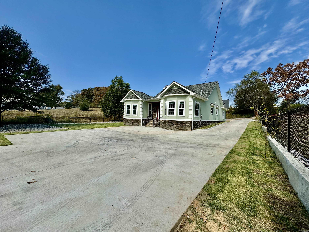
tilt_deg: +0.0
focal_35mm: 14
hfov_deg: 102.1
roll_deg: -2.5
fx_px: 125
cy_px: 116
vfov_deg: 85.7
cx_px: 154
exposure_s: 1/2674
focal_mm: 2.22
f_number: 2.2
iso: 50
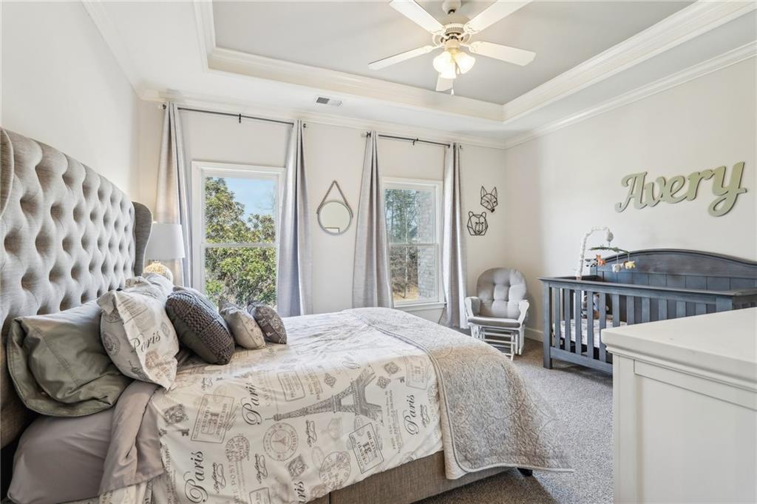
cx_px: 378
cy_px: 252
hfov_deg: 96.8
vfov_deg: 73.7
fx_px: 336
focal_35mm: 16
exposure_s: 1/20
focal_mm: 16
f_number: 8
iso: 400
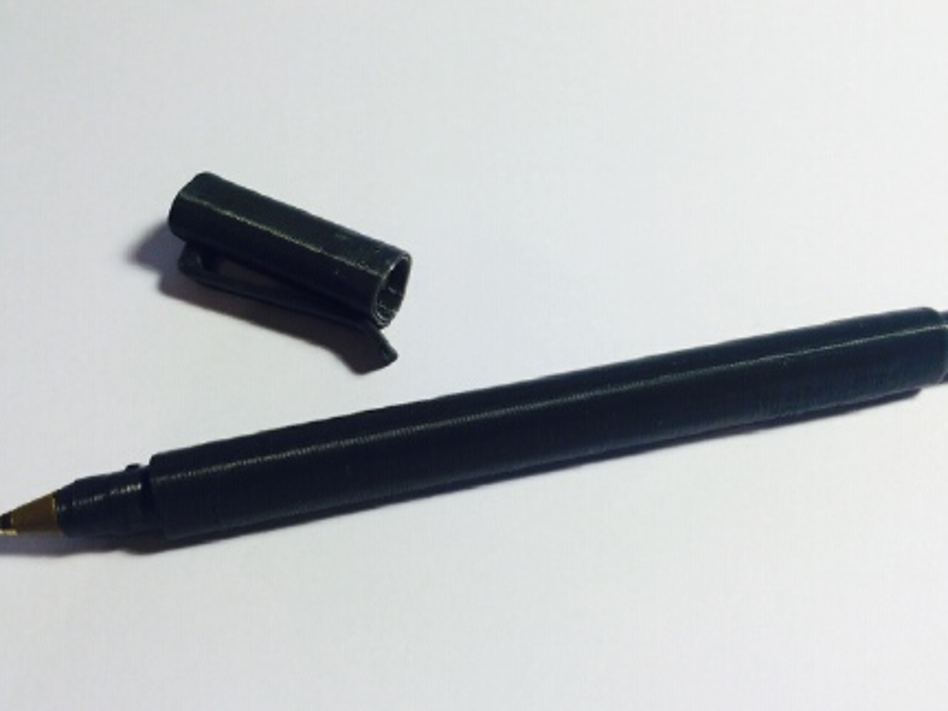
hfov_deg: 50.1
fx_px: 1013
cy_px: 377
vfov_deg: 38.7
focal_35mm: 37
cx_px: 495
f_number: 2.2
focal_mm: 4.12
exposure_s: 1/50
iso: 50
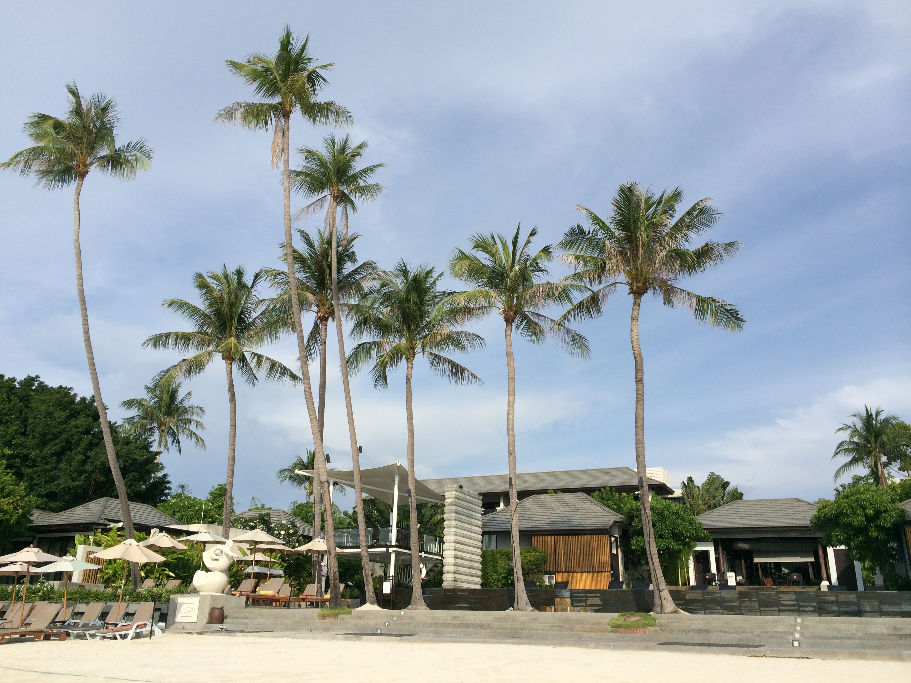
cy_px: 342
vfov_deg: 46.8
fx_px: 790
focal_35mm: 30
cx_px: 456
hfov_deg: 60.0
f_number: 2.2
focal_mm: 4.12
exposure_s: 1/2415
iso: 40
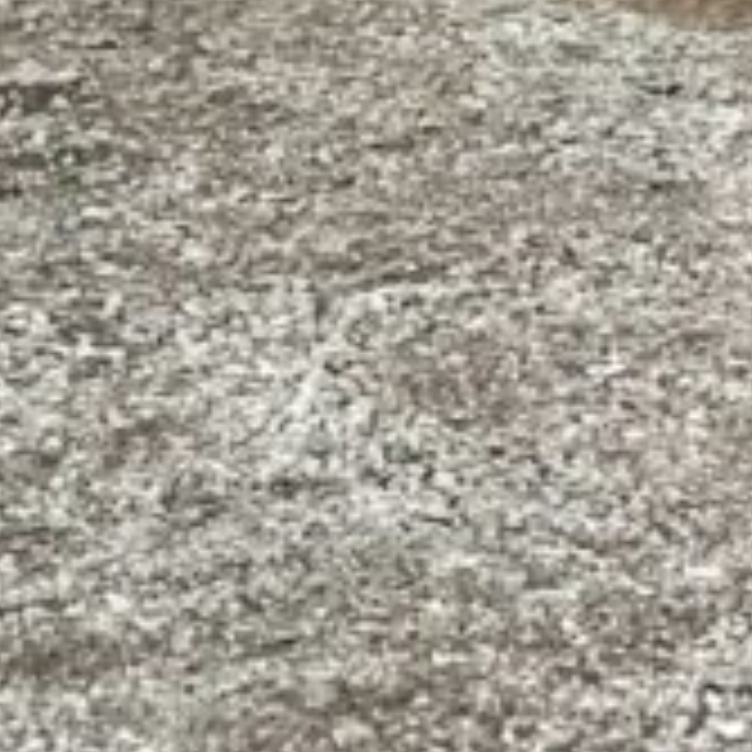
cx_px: 702
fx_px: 3465
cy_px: -405
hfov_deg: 12.3
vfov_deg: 11.8
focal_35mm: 141
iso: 125
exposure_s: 1/121
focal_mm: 4.2
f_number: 1.6
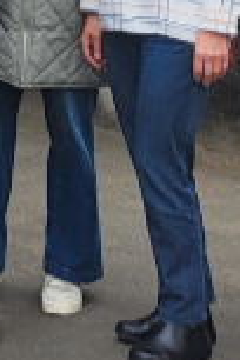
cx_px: -452
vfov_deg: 9.5
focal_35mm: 188
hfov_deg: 6.7
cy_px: -552
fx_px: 1880
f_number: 1.8
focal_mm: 5.4
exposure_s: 1/892
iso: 40
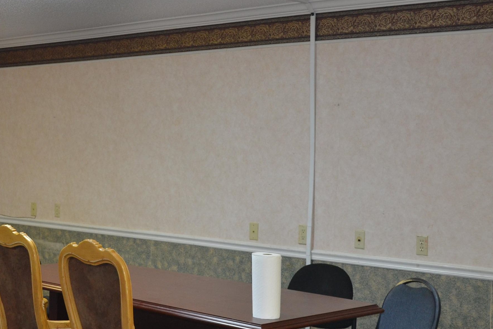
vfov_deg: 20.0
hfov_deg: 29.0
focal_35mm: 68
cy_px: 196
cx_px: 93
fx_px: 931
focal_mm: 26
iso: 640
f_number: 4.2
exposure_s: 1/60
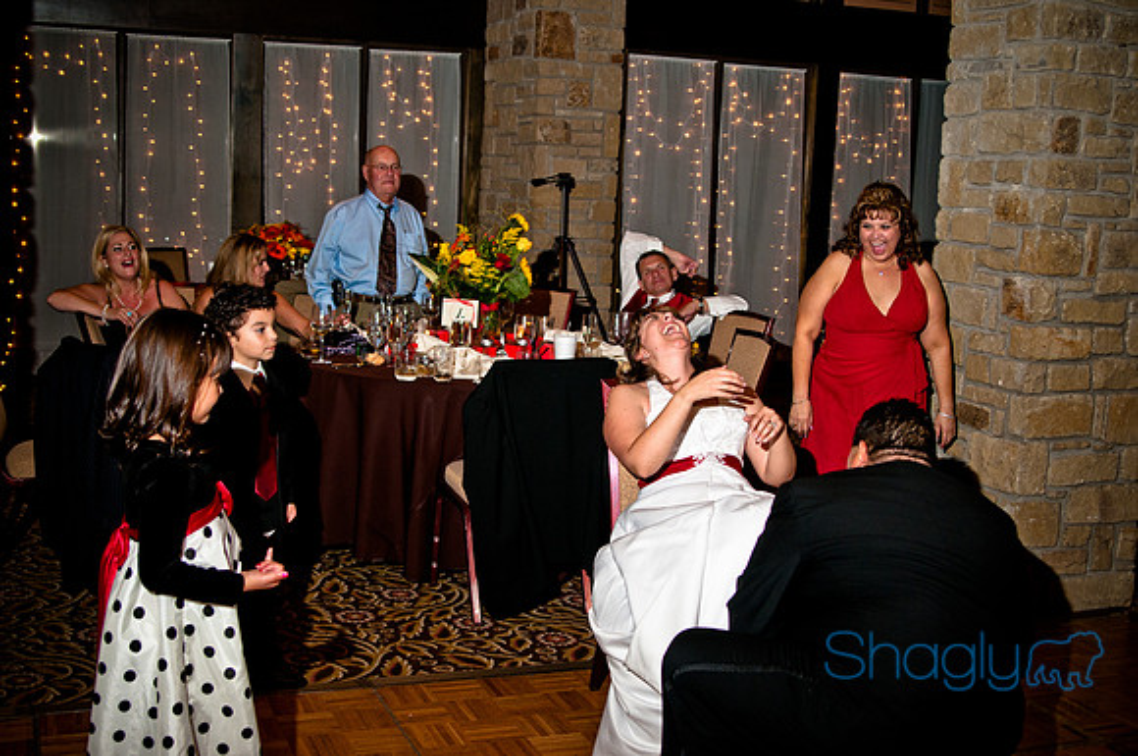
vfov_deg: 31.8
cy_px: 378
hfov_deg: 46.5
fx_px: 1326
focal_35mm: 42
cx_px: 569
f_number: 3.2
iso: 400
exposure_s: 1/160
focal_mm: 28
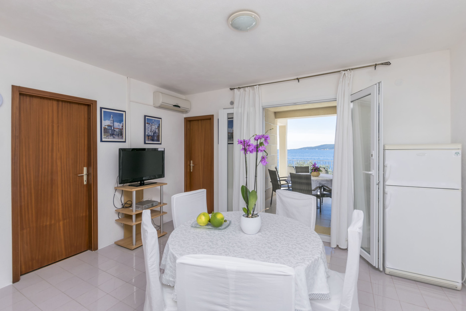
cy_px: 156
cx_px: 233
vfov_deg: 72.1
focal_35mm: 16
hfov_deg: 95.0
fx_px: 214
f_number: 8
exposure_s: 1/160
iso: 100
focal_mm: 11
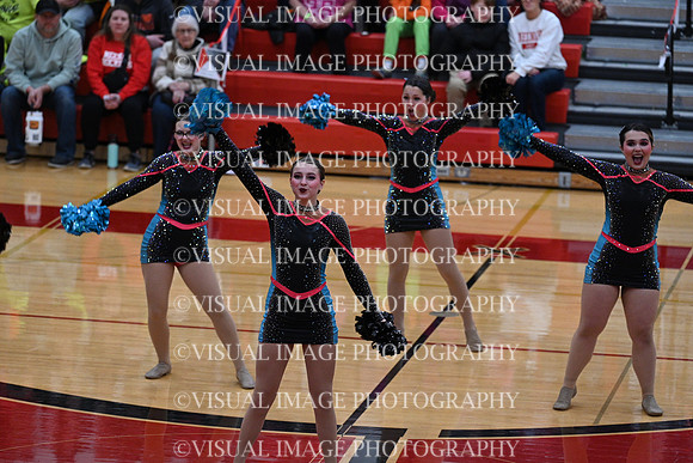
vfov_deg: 6.9
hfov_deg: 10.3
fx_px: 3851
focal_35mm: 200
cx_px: 346
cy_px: 232
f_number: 4
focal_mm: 200
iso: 4000
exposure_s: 1/400
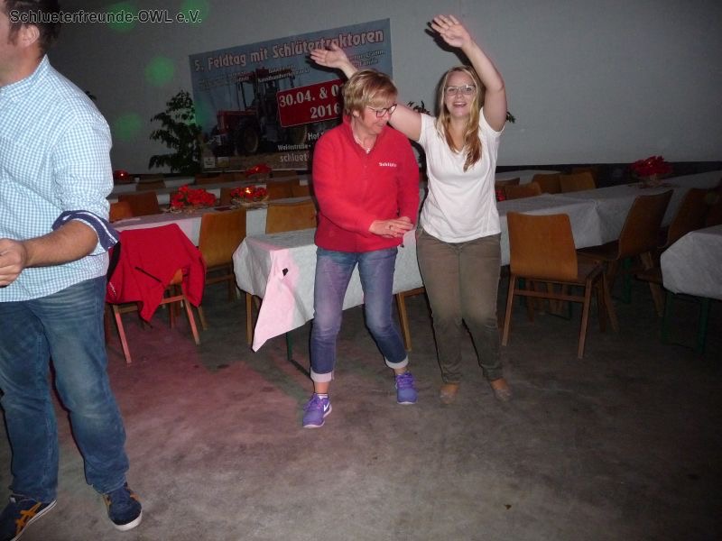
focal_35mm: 28
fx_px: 584
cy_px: 270
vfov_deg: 49.7
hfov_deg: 63.4
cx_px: 361
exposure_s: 1/30
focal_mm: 4.7
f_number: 3.3
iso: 500
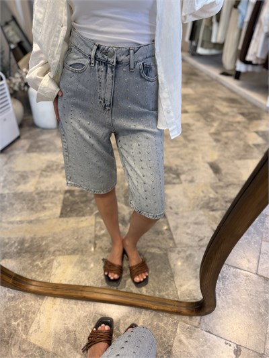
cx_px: 134
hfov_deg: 56.8
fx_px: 249
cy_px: 179
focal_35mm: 24
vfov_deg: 71.6
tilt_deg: -63.8
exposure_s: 1/121
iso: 64
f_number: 1.78
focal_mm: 6.76
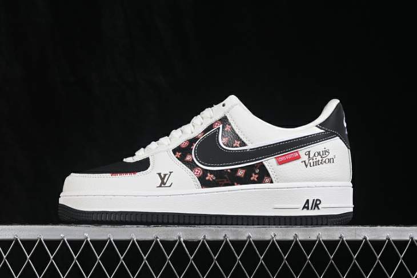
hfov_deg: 27.0
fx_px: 868
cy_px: 139
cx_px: 208
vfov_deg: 18.2
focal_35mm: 75
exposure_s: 1/80
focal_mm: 50
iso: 160
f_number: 8
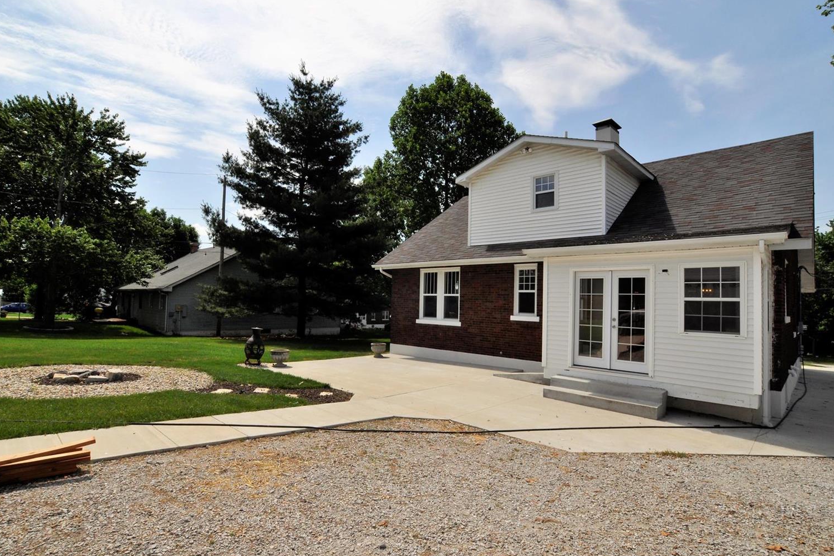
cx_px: 401
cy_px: 273
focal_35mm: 18
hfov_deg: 91.5
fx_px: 406
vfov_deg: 68.8
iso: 200
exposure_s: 1/200
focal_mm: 11
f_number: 18
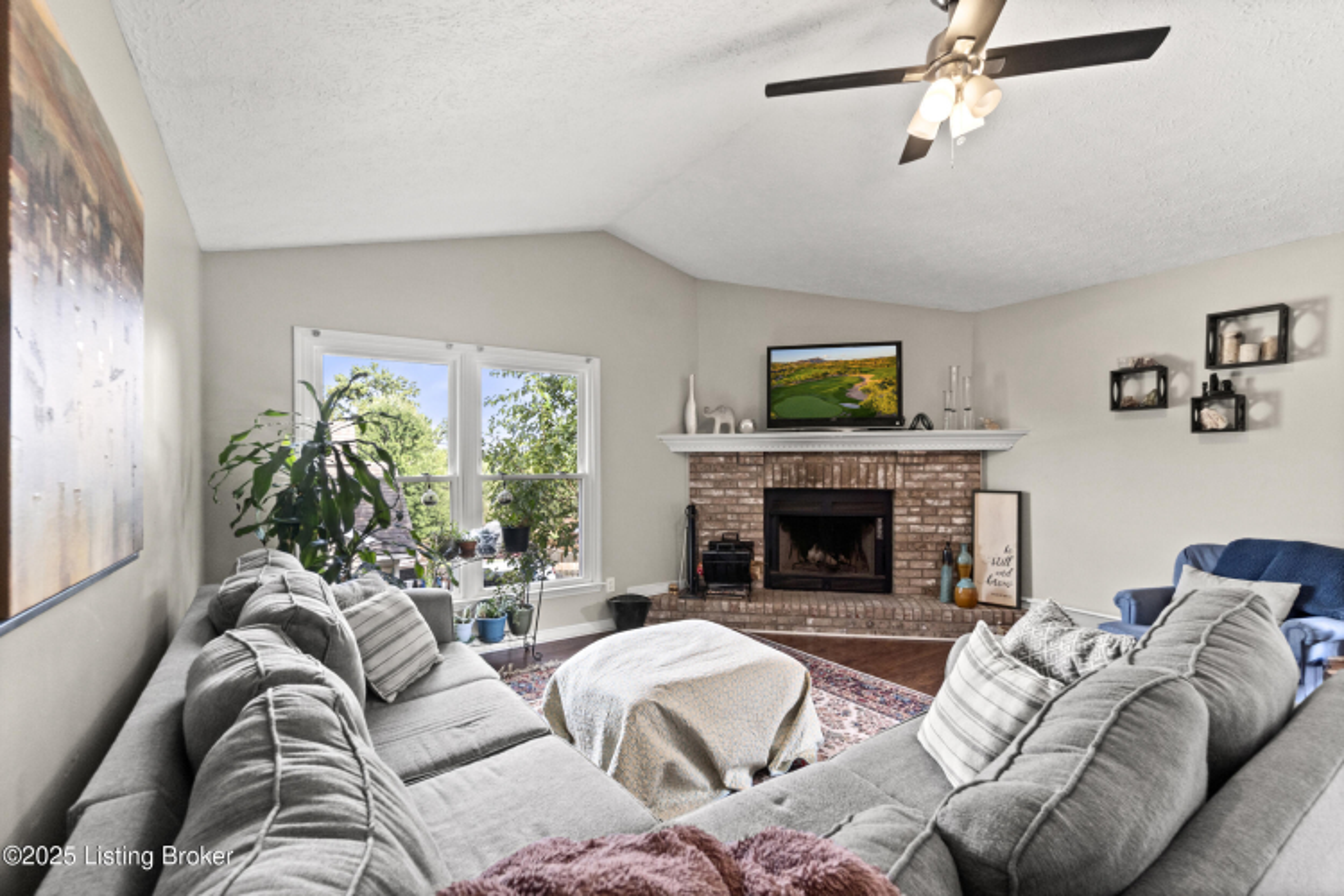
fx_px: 560
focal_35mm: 15
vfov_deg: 77.3
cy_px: 448
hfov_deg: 100.4
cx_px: 672
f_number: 8
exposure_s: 1/13
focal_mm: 10
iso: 400
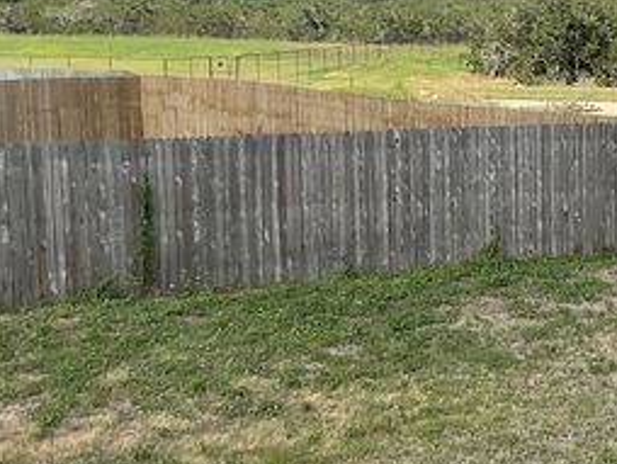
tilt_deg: -8.2
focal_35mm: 73
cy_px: 170
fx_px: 1302
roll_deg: -0.1
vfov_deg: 20.2
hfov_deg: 25.9
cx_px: 542
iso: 16
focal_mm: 3
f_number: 1.8
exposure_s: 1/1490
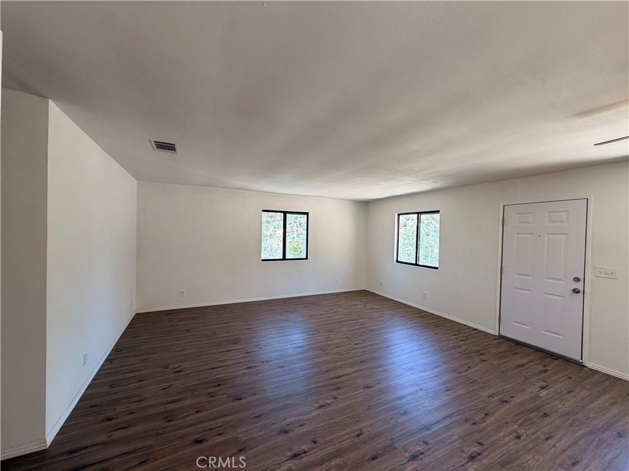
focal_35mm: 14
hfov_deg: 102.1
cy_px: 236
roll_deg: -0.8
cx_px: 314
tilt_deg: -1.9
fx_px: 254
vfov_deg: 85.7
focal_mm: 2.22
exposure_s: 1/120
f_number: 2.2
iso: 125
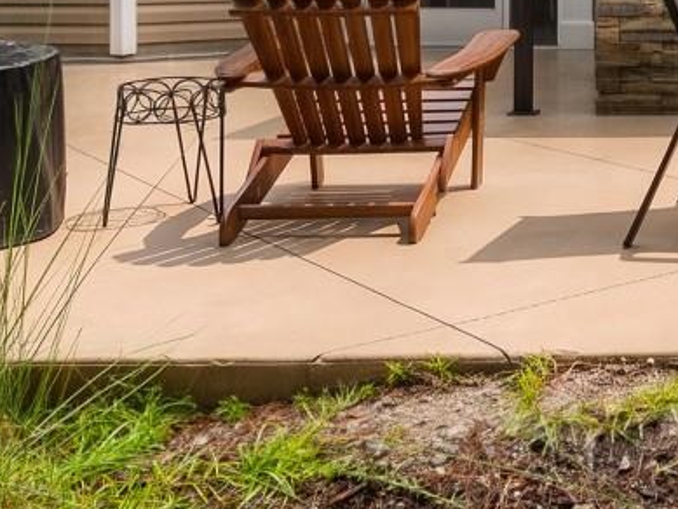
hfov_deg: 27.3
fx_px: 1176
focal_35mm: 60
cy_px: -56
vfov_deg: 22.9
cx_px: 866
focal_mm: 10
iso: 100
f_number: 4.5
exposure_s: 1/80
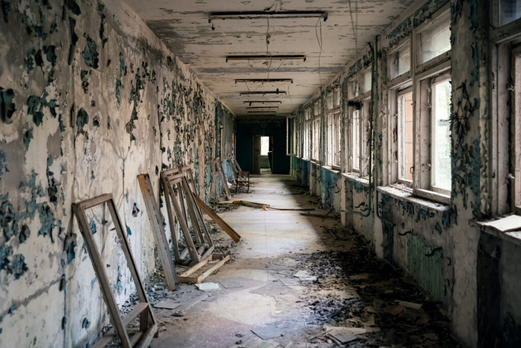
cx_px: 260
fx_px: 521
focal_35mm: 36
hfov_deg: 53.1
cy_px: 174
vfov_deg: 36.9
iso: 1600
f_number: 3.5
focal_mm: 36
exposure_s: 1/30
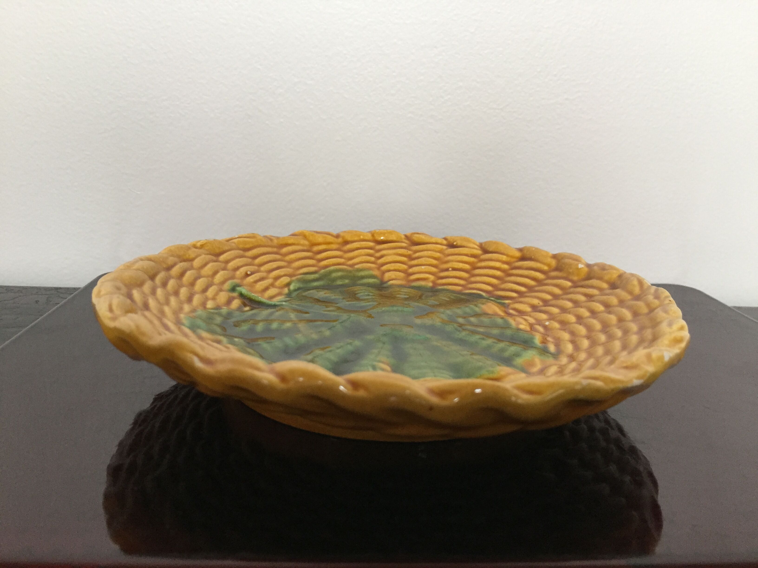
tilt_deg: -14.7
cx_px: 379
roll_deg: -2.4
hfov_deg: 61.7
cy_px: 284
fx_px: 635
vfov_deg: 48.2
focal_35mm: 29
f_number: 2.2
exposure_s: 1/33
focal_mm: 4.15
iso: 200
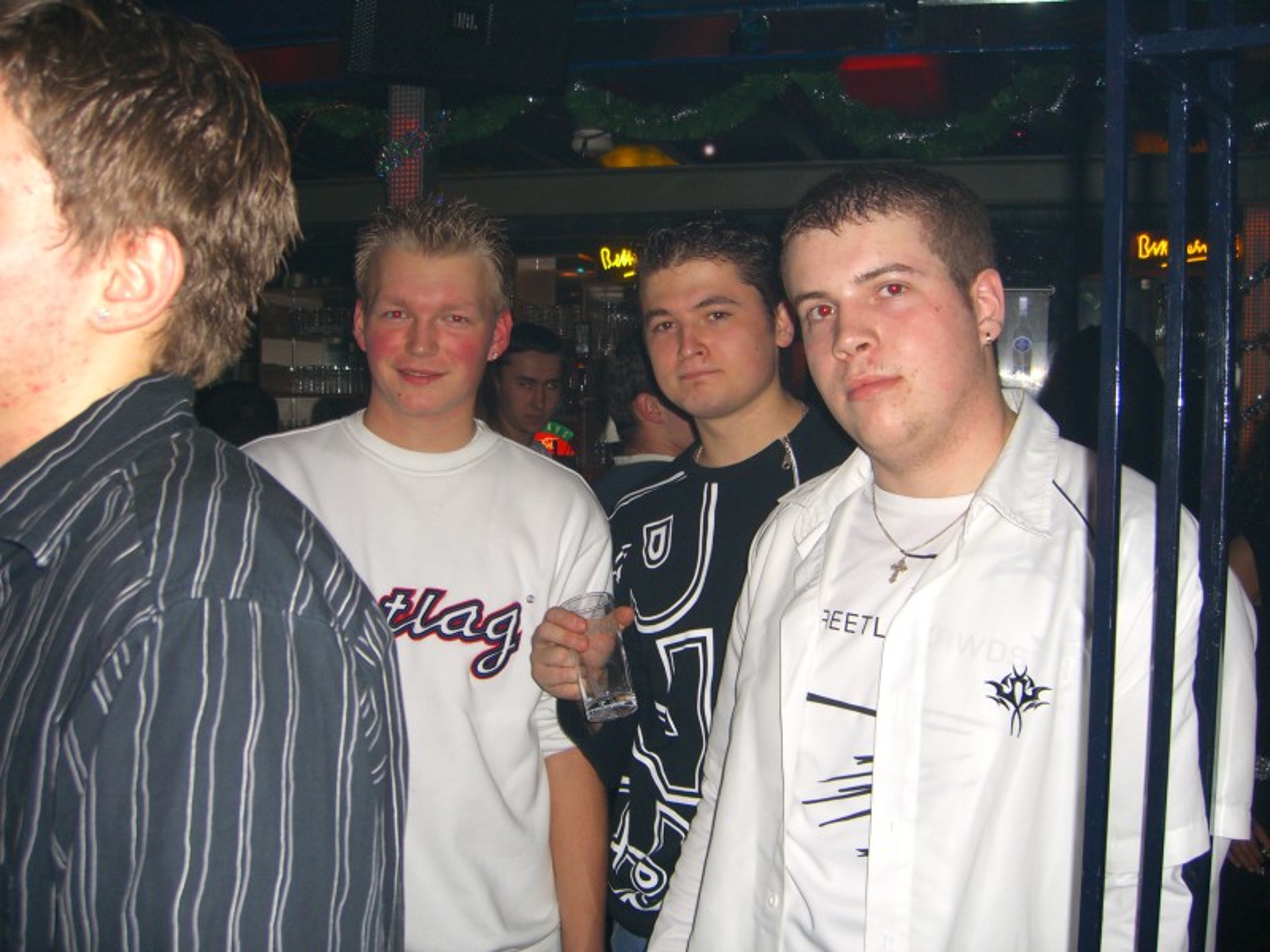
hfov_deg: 49.0
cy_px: 476
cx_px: 635
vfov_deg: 37.7
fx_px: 1394
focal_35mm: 38
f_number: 2.8
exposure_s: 1/60
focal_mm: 7.9
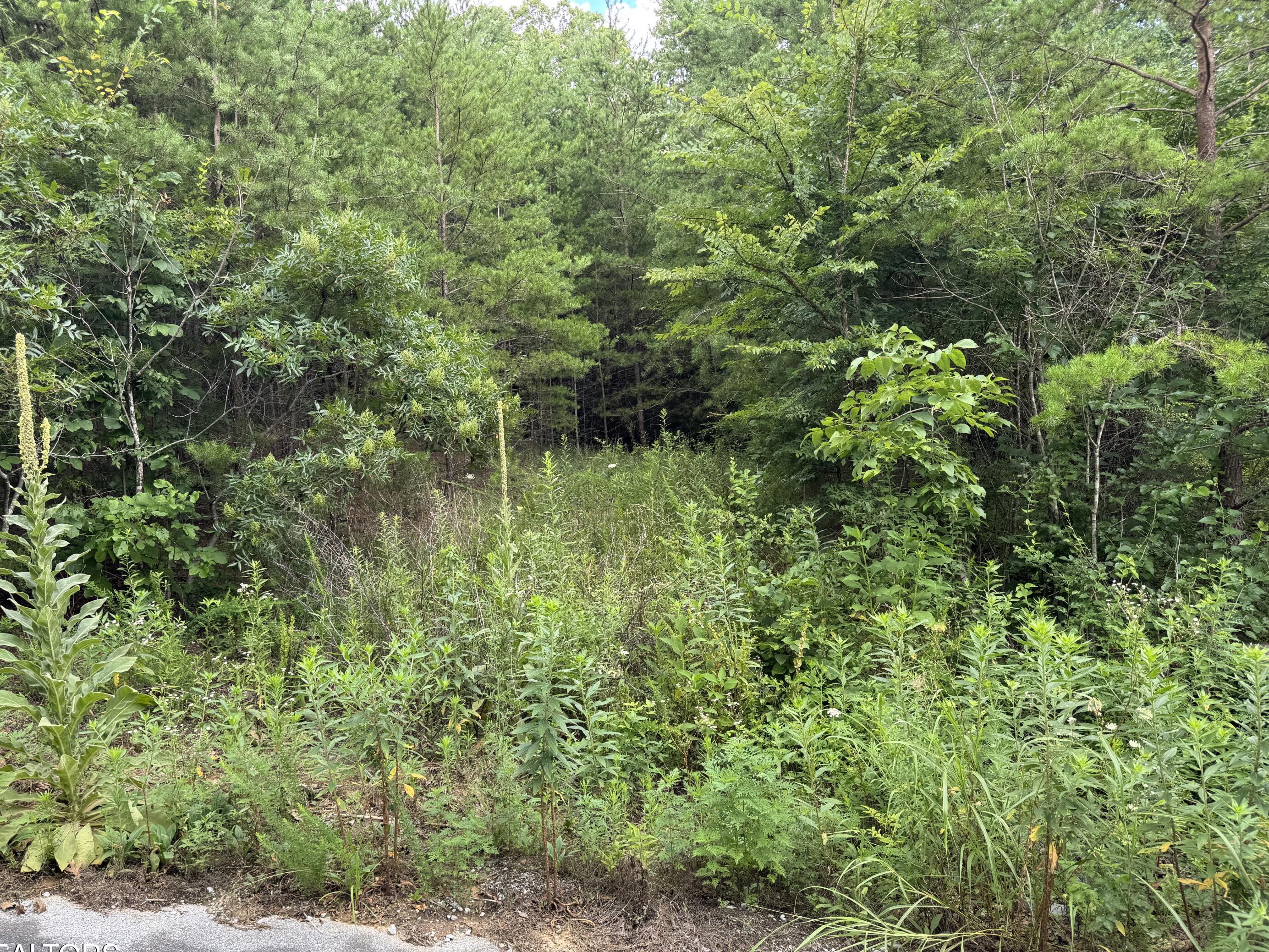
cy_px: 487
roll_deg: +2.5
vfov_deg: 53.1
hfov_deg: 67.2
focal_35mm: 26
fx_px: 953
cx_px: 589
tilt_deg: +1.0
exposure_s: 1/178
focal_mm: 6.76
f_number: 1.78
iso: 64
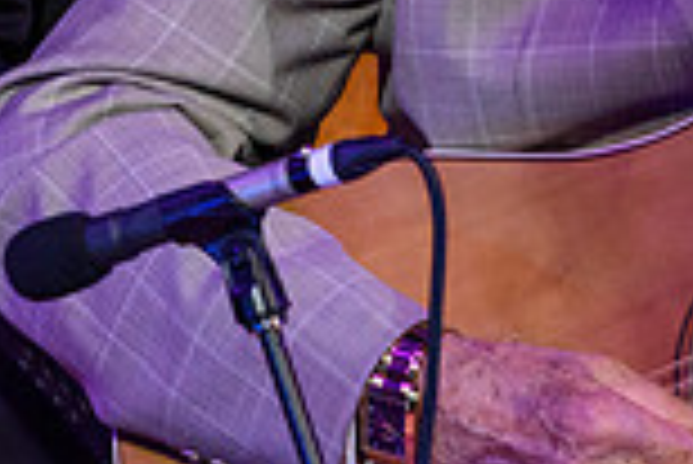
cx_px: 930
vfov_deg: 0.6
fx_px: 44990
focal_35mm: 2335
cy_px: -348
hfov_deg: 0.9
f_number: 6.3
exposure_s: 1/500
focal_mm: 600
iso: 2500
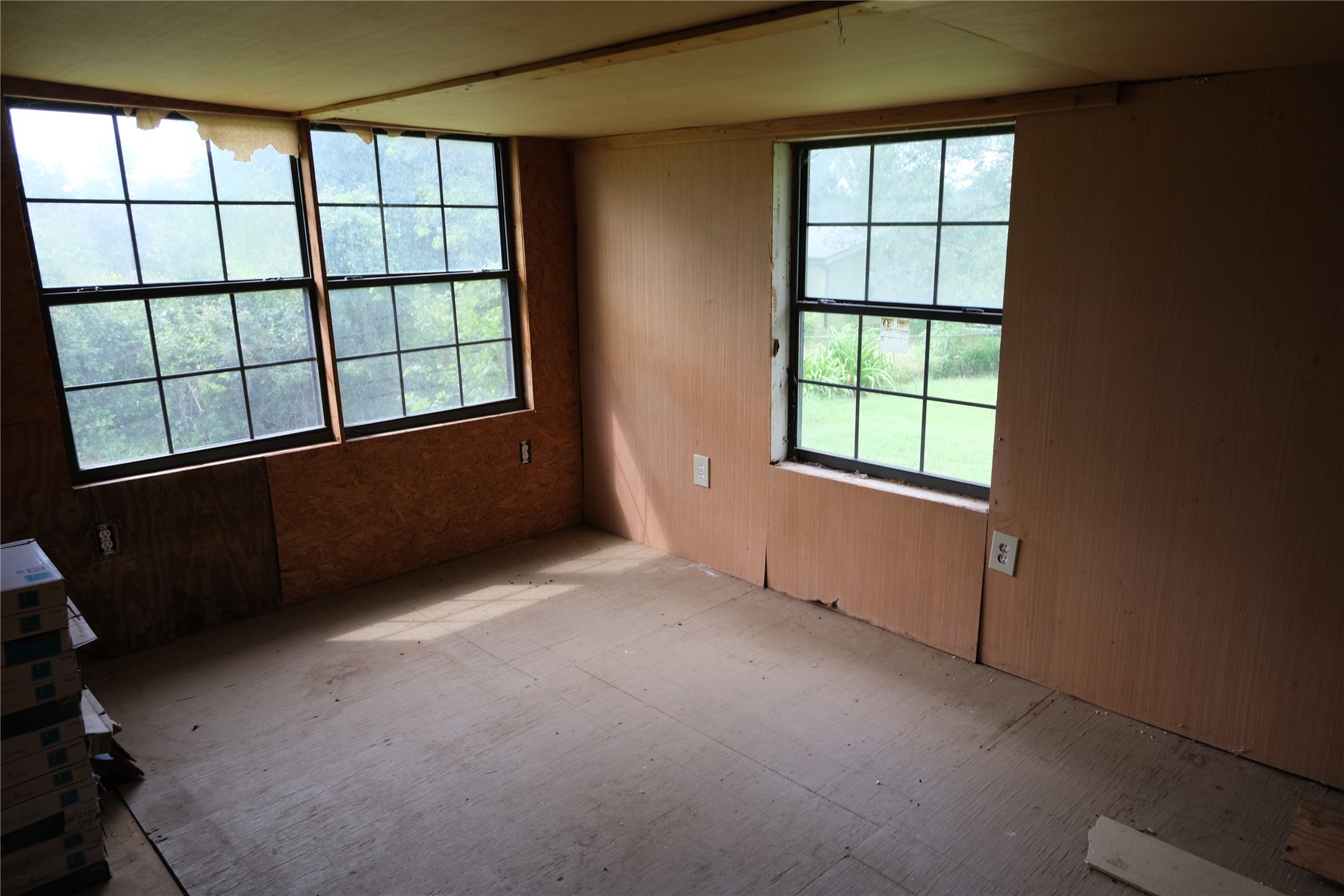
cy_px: 448
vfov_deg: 53.1
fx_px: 896
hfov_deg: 73.7
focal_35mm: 24
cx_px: 672
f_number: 4.5
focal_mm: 16
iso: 320
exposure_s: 1/75
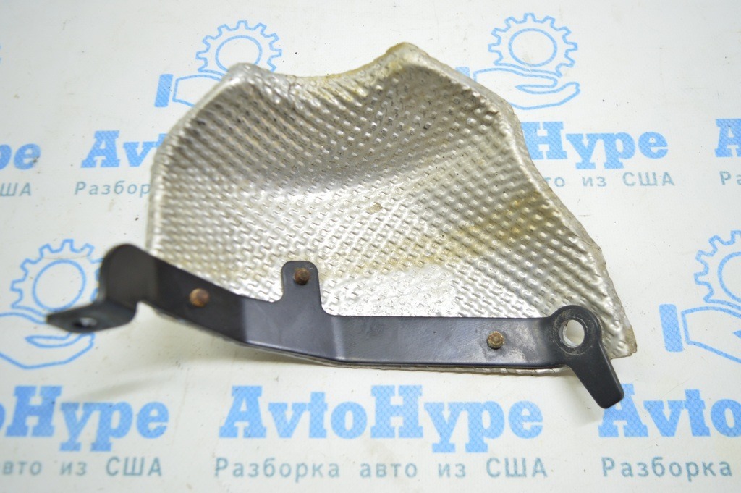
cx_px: 370
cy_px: 246
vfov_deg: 41.6
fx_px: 648
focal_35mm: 32
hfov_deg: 59.5
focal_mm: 21
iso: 400
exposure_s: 1/40
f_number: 3.8
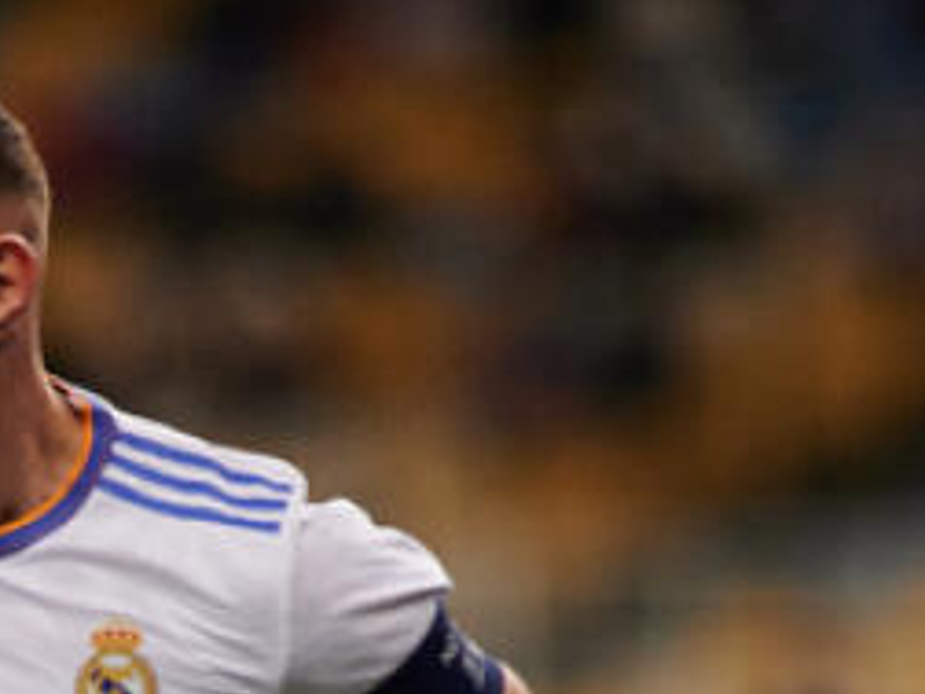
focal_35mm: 1371
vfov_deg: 1.1
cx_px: -73
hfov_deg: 1.4
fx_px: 36636
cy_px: 1225
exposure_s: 1/4000
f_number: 3.5
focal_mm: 300
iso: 2000
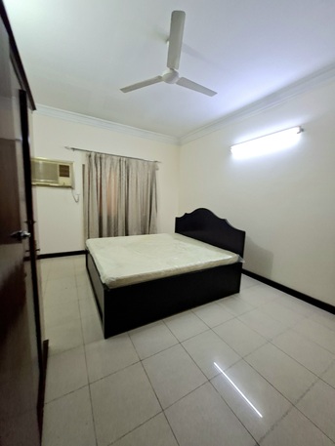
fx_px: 168
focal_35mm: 13
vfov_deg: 106.2
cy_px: 223
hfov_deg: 89.9
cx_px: 168
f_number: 2.2
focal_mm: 1.74
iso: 160
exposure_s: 1/40
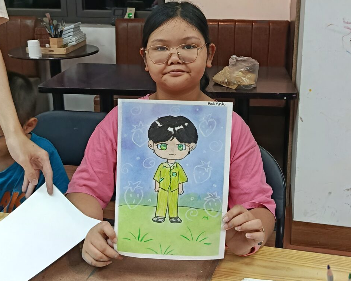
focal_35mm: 44
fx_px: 457
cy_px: 90
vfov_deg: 33.8
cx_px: 181
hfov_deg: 42.0
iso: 238
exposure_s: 1/100
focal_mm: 5.24
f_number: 1.7
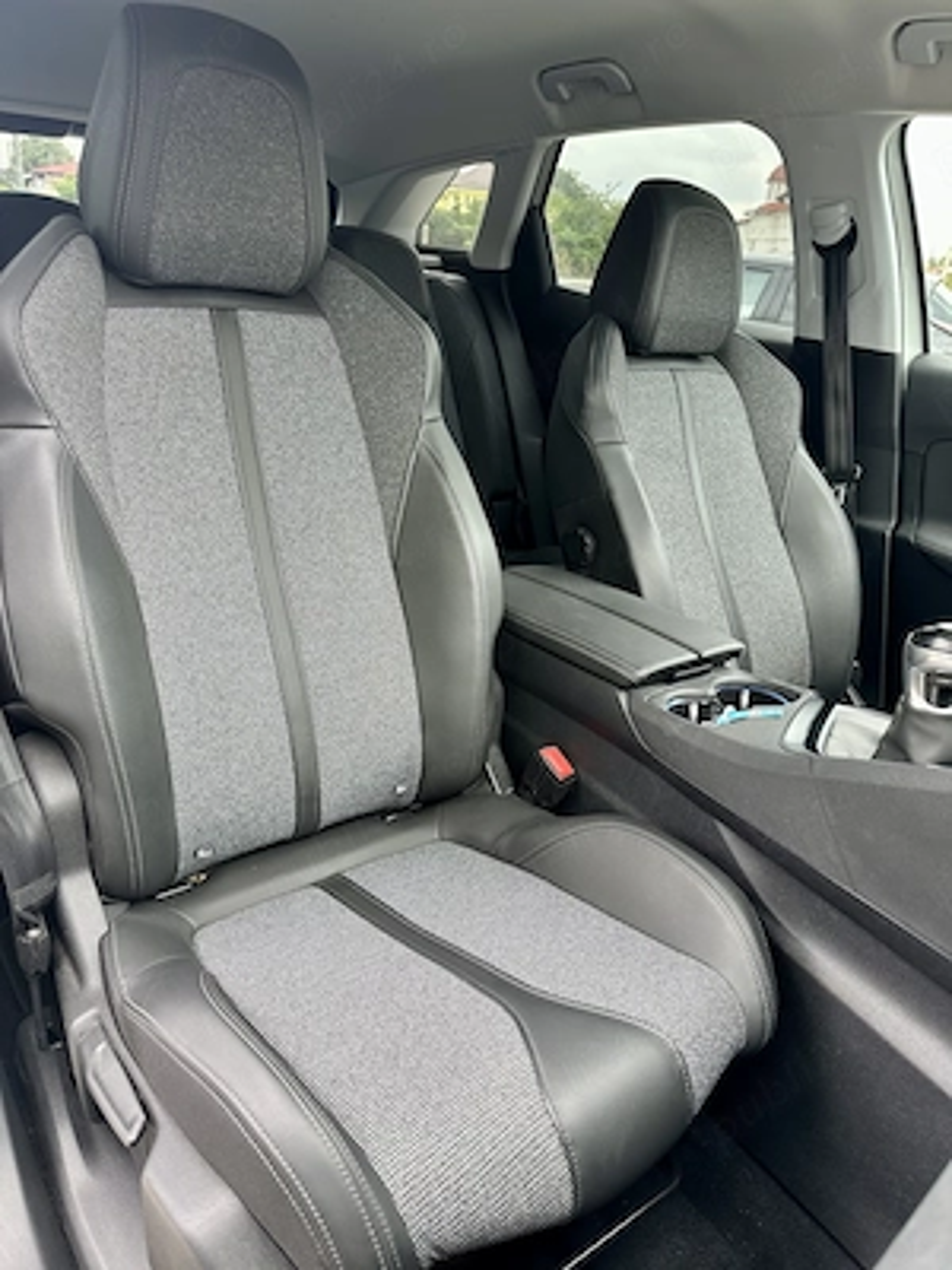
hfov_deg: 56.8
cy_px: 635
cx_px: 476
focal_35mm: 24
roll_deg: -7.3
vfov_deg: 71.6
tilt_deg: -21.8
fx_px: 880
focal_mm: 6.86
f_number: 1.78
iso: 80
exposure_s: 1/121
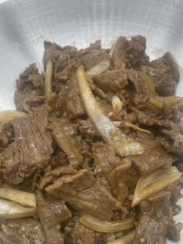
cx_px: 96
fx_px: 240
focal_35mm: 34
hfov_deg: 41.8
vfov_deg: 53.7
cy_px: 142
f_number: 1.6
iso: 32
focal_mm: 4.2
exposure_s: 1/612
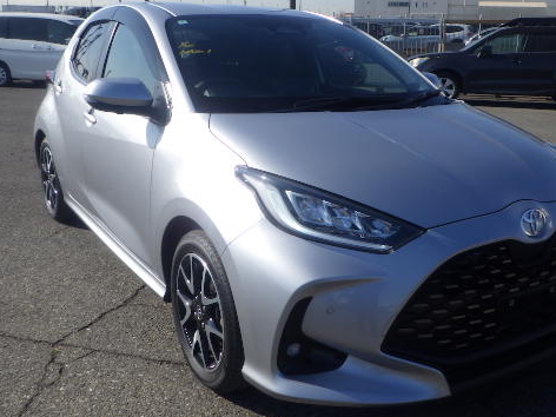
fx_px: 610
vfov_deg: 37.7
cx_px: 315
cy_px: 199
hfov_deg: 48.8
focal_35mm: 38
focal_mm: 5
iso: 125
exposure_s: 1/1000
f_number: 4.2
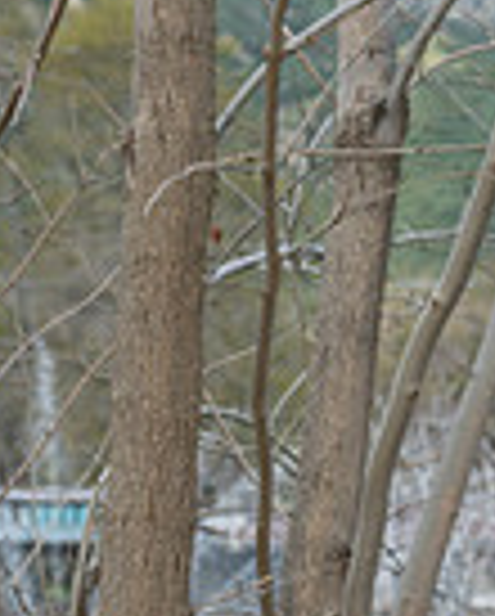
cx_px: 1278
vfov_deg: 10.2
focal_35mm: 187
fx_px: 3417
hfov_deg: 7.6
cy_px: 659
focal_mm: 45
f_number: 5.6
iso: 200
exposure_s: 1/125
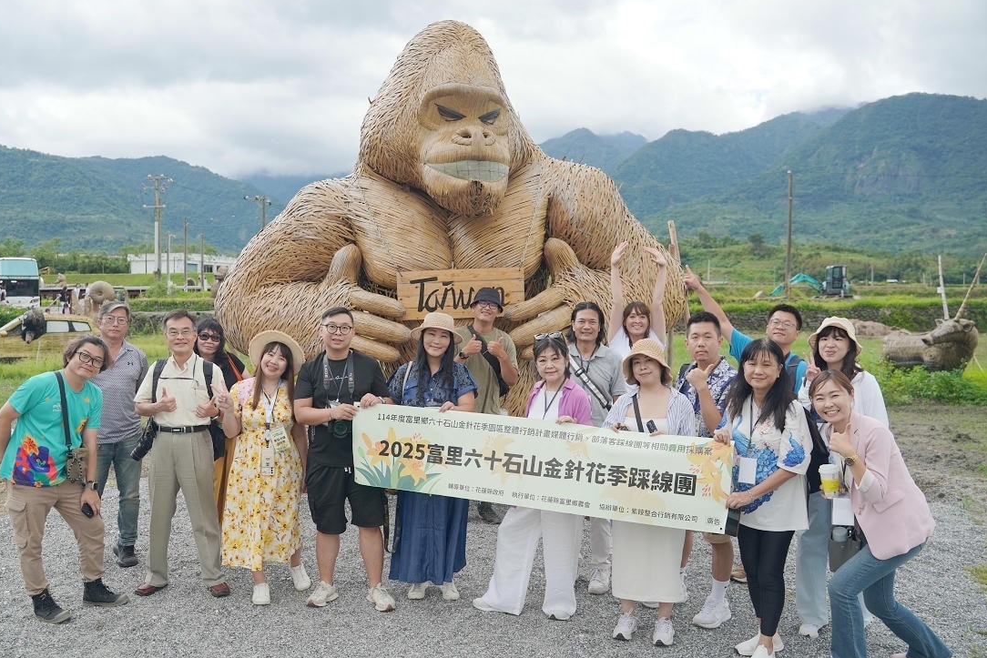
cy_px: 355
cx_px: 446
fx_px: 850
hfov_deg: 60.2
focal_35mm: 31
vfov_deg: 42.3
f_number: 4
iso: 200
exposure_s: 1/160
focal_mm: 28
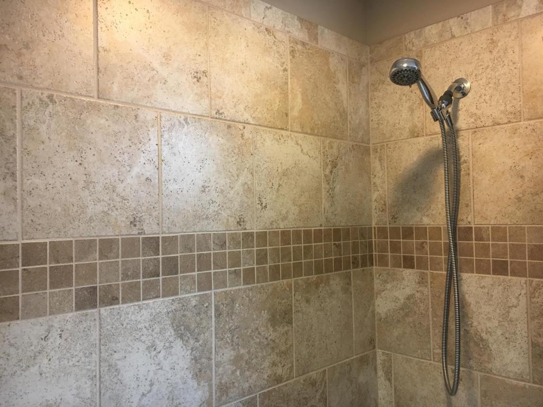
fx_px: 455
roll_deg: +0.7
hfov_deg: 61.7
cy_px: 204
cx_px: 272
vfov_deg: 48.2
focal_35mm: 29
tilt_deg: +0.8
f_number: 2.2
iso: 100
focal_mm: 4.15
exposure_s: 1/30
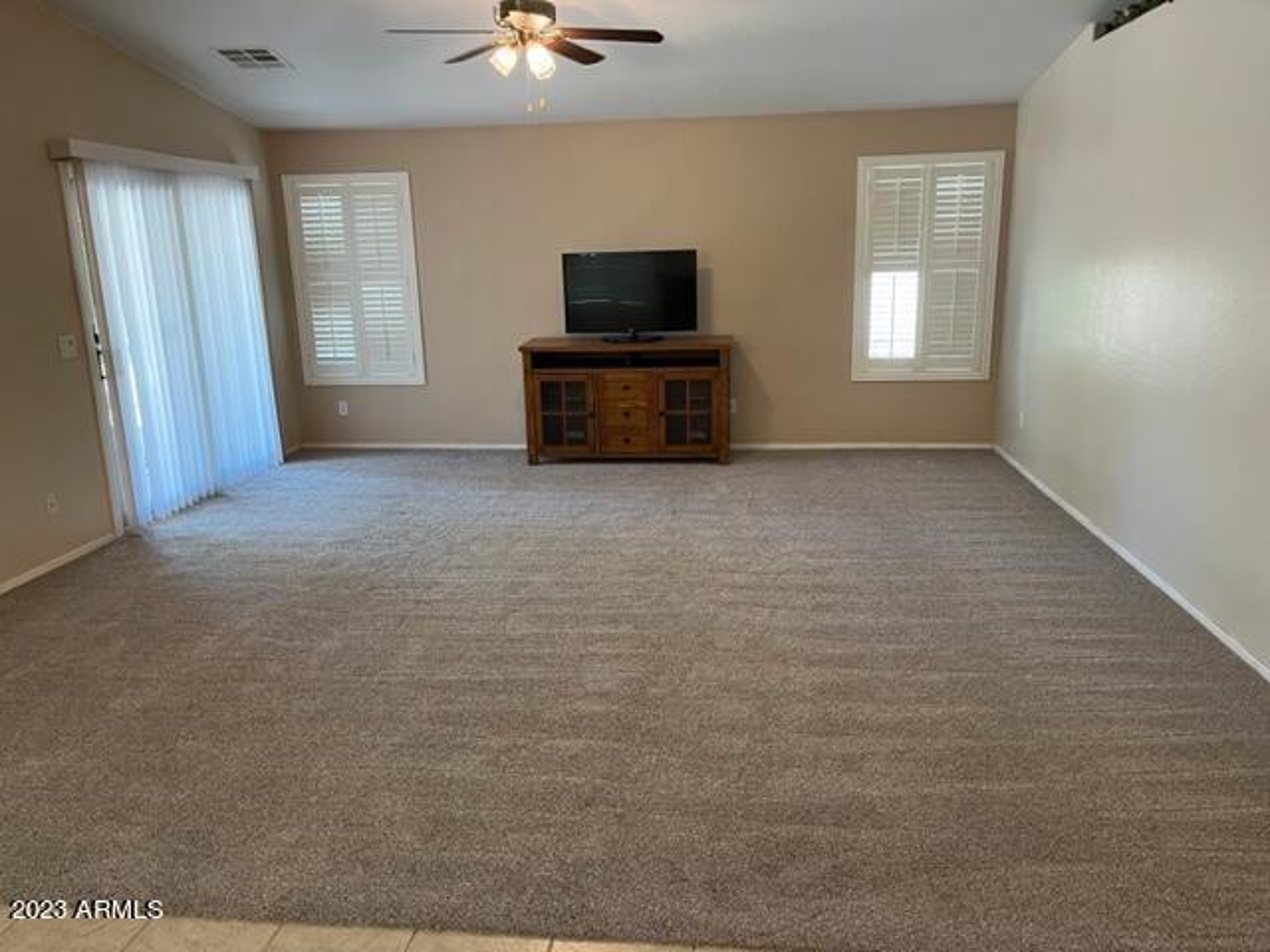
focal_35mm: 26
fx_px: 954
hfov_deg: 67.3
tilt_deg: -15.0
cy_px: 476
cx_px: 635
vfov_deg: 53.1
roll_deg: +1.1
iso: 125
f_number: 1.6
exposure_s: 1/60
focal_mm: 5.1
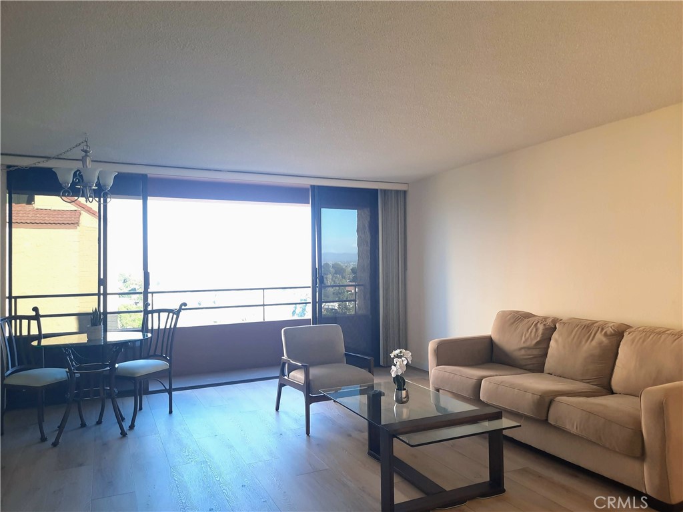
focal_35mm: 25
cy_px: 256
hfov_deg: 69.4
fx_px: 493
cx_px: 342
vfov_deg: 54.9
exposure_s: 1/60
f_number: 2
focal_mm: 4.6
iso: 160
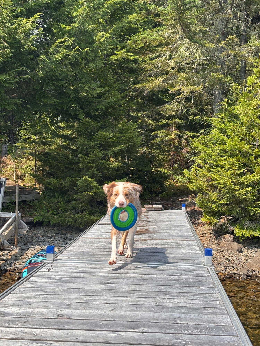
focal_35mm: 52
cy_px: 173
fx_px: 521
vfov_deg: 36.8
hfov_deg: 28.0
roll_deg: -1.8
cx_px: 130
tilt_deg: -0.3
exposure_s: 1/1724
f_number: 1.6
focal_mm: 5.96
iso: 32
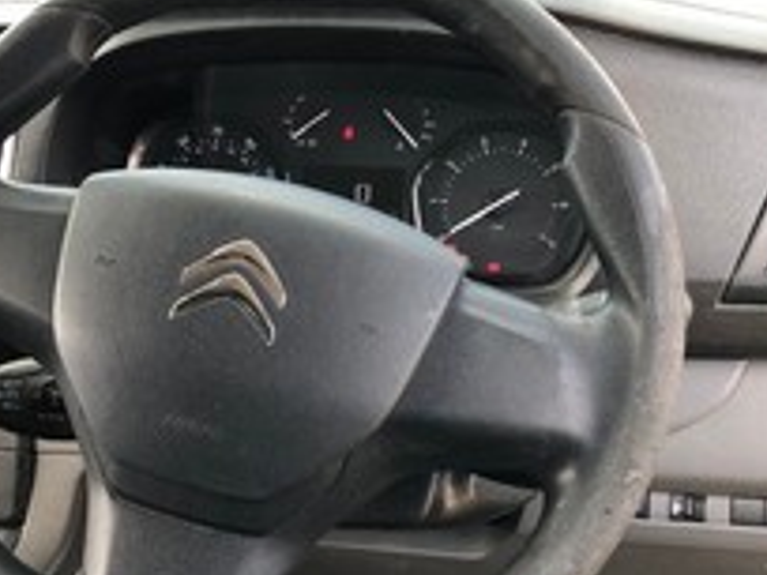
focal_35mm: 48
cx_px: 331
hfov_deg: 39.6
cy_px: 395
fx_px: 1064
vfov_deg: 30.0
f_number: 1.8
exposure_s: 1/95
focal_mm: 4
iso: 40
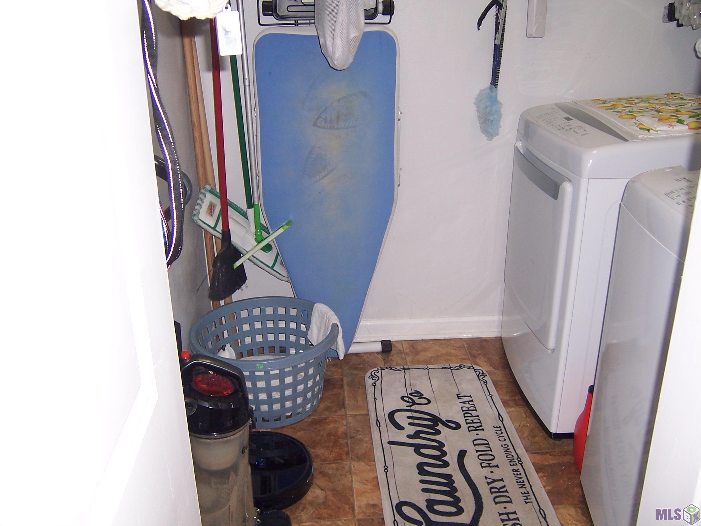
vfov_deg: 42.9
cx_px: 350
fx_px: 668
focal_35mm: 33
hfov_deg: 55.4
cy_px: 263
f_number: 2.8
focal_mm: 5.5
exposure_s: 1/60
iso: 80
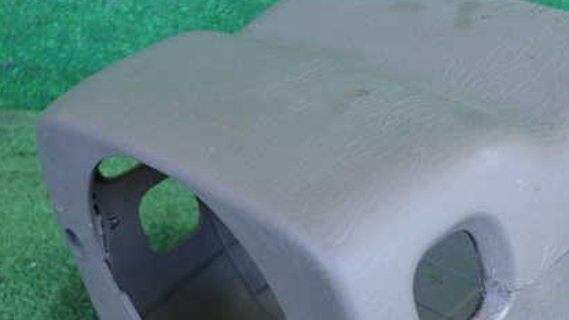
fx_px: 905
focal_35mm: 60
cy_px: 236
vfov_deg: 19.9
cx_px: 360
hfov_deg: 34.7
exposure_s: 1/125
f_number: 2.7
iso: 800
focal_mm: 6.83
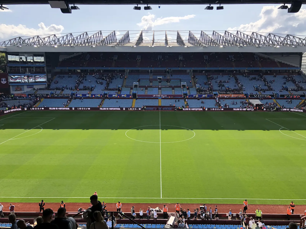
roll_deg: +0.2
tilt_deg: -9.9
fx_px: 248
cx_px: 153
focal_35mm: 28
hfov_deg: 63.4
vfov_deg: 49.7
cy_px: 114
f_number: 1.8
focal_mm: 4
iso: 20
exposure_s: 1/1012
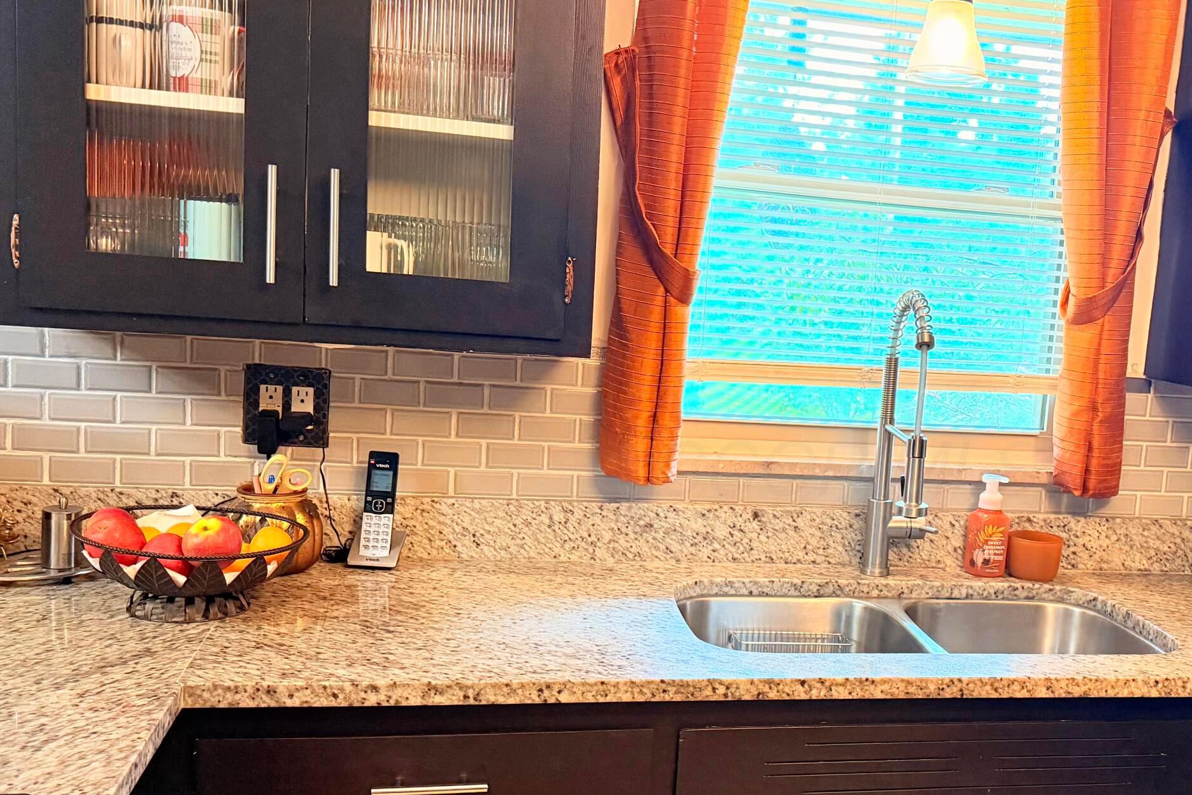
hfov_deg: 47.2
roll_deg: -4.4
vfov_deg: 33.3
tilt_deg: -8.4
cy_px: 467
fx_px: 1324
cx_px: 847
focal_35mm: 40
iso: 500
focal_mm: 6.76
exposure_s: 1/60
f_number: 1.78
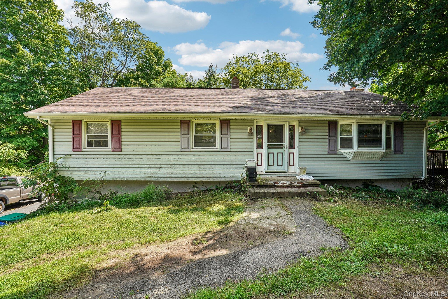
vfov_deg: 70.4
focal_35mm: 17
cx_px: 224
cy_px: 150
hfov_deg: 93.3
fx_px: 212
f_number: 8
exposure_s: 1/125
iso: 100
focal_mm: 17
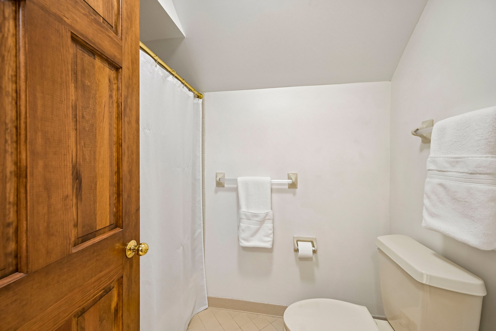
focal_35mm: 14
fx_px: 193
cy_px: 166
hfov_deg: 104.3
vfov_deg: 81.2
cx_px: 248
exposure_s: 1/6
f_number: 8
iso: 400
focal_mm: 14
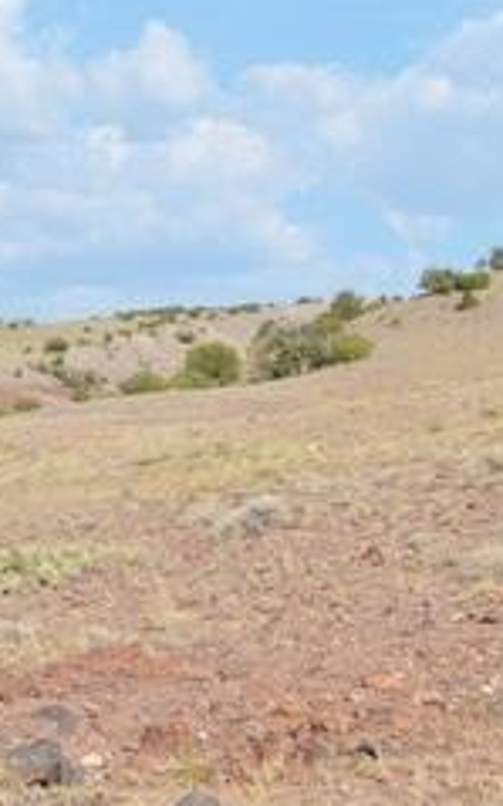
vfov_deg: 17.0
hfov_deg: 10.5
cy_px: 432
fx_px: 2703
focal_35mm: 123
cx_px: 557
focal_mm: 32
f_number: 8
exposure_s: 1/250
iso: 100
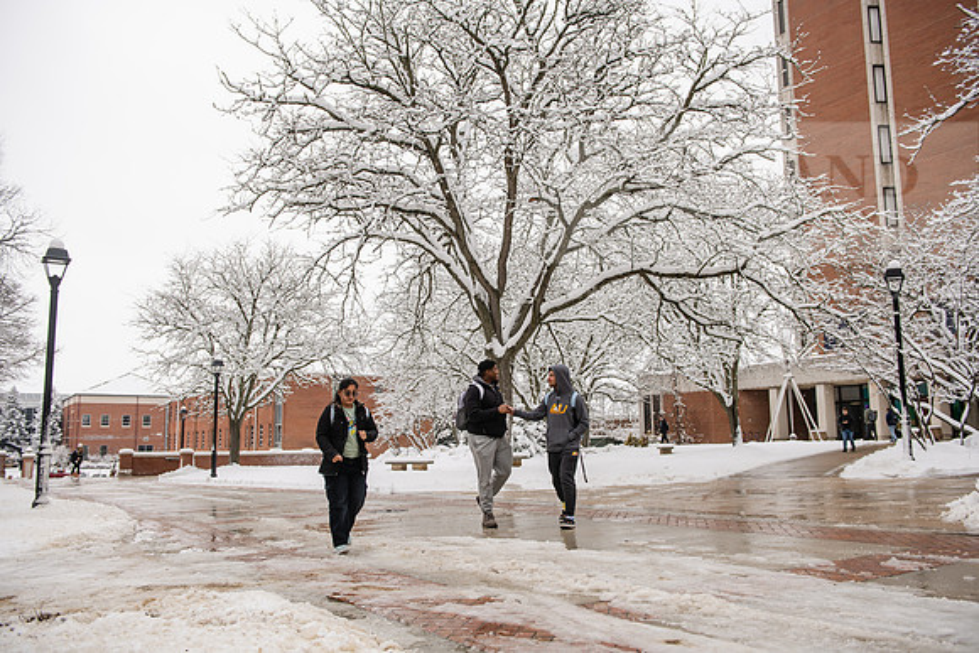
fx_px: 870
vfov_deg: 41.1
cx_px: 490
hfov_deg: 58.7
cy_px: 326
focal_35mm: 32
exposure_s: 1/500
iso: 160
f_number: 4
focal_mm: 32
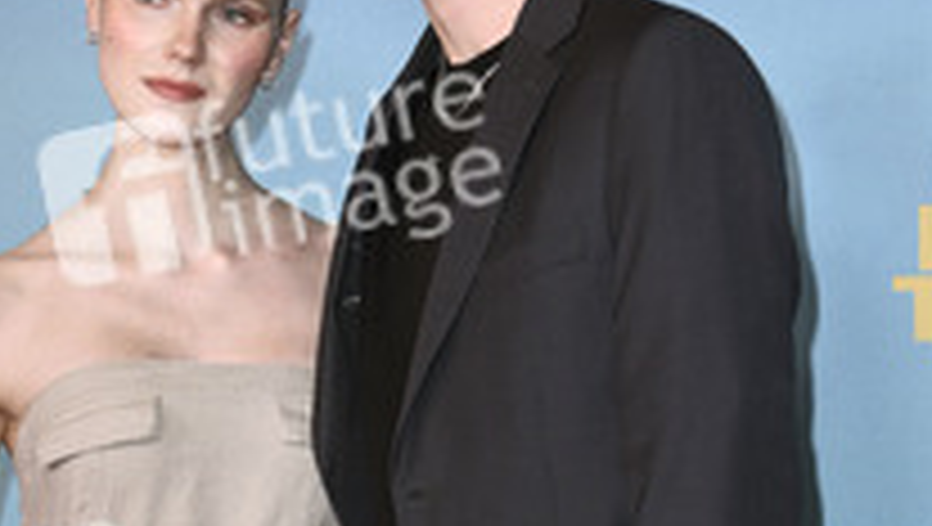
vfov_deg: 6.0
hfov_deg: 10.7
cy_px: 405
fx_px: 4998
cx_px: 401
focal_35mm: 202
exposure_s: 1/250
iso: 1250
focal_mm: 100
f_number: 5.6
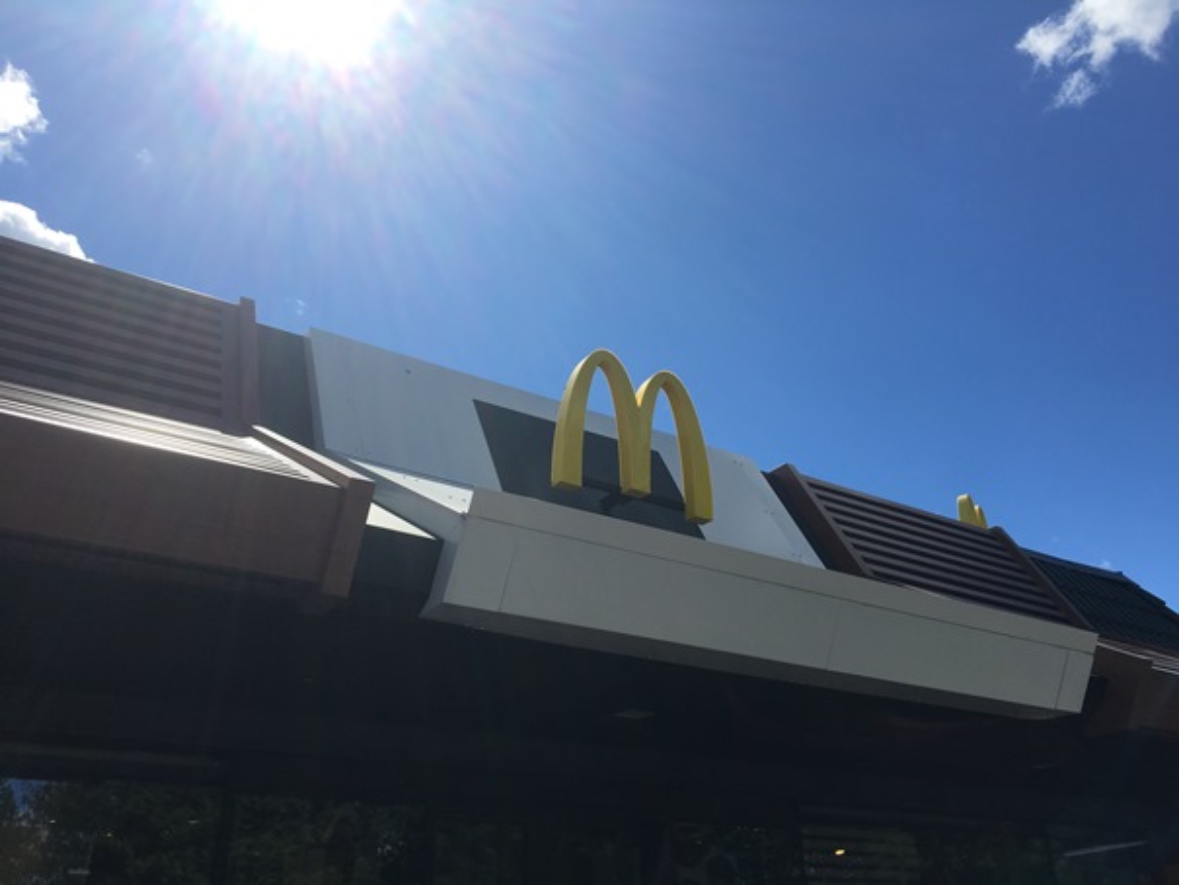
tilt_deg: +28.0
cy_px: 442
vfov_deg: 48.2
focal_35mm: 29
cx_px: 590
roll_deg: +1.0
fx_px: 988
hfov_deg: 61.6
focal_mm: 4.15
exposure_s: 1/2959
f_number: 2.2
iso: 25
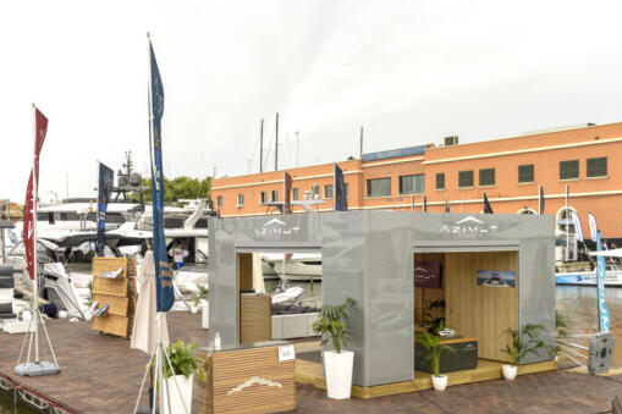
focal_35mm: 44
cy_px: 251
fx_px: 760
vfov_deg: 30.4
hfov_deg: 44.2
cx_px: 242
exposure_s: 1/200
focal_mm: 32
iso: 200
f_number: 5.6
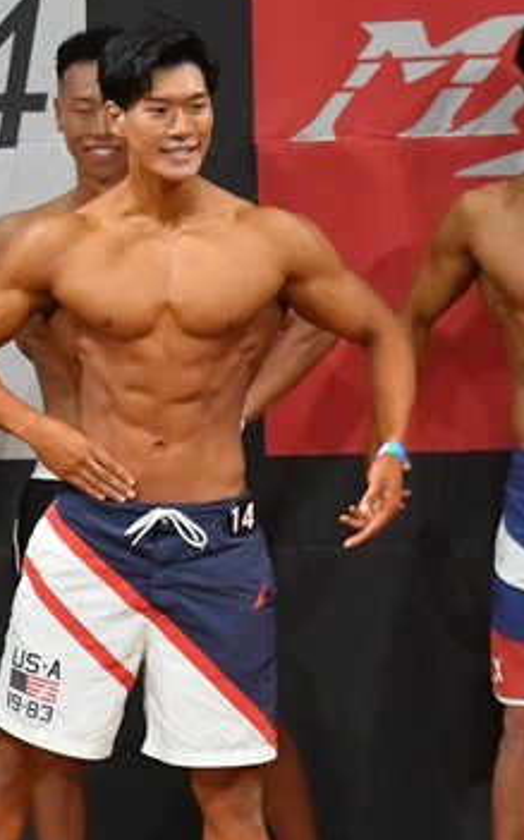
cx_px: -154
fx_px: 13886
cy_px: 562
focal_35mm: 607
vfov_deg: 3.5
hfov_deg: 2.2
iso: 8000
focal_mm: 180
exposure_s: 1/400
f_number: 5.6
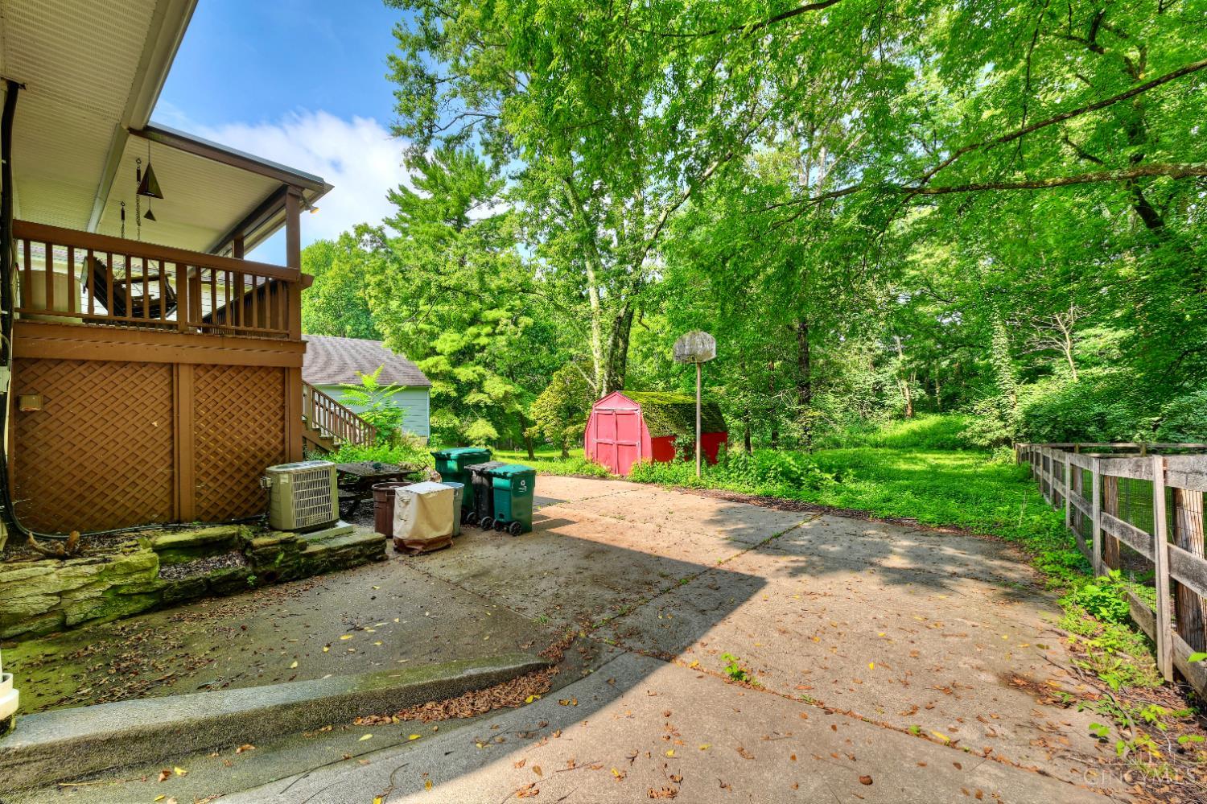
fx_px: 469
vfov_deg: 81.2
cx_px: 604
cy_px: 402
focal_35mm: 14
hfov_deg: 104.3
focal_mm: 14
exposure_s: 1/25
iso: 100
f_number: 10
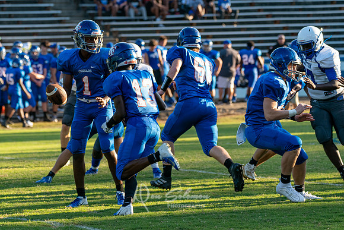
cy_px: 96
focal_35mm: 260
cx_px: 139
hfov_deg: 7.9
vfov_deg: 5.3
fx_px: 2489
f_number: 5.6
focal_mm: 185
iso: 800
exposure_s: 1/1000
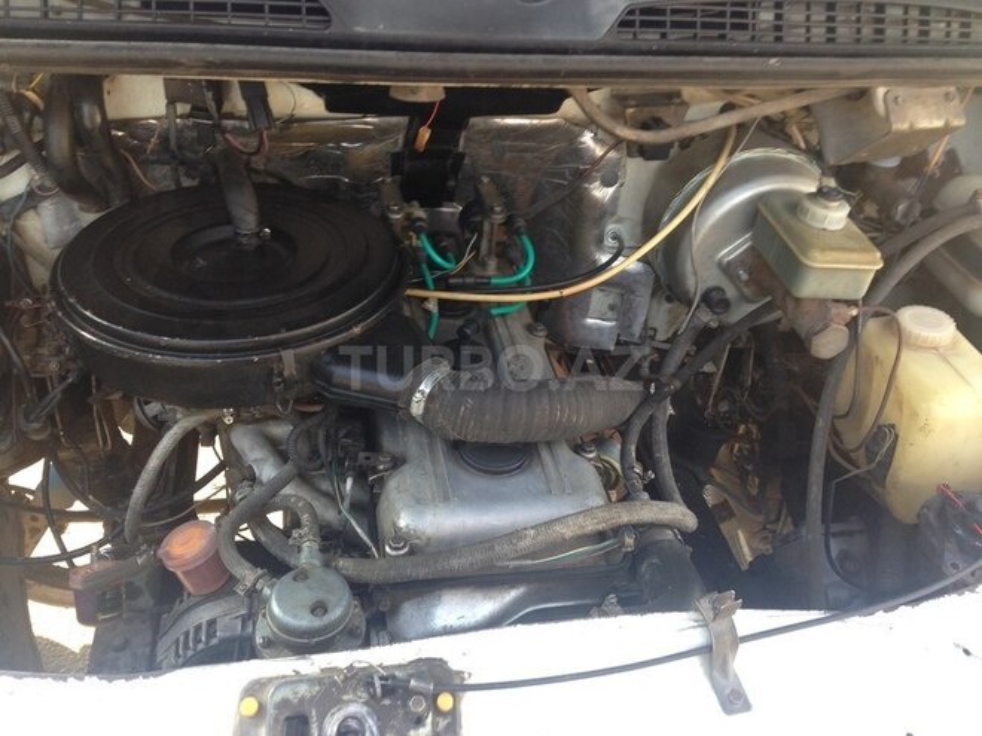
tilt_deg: -34.9
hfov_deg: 55.4
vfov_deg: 42.9
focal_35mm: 33
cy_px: 368
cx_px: 491
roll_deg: -4.5
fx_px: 936
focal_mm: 4.12
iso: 50
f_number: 2.4
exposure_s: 1/60
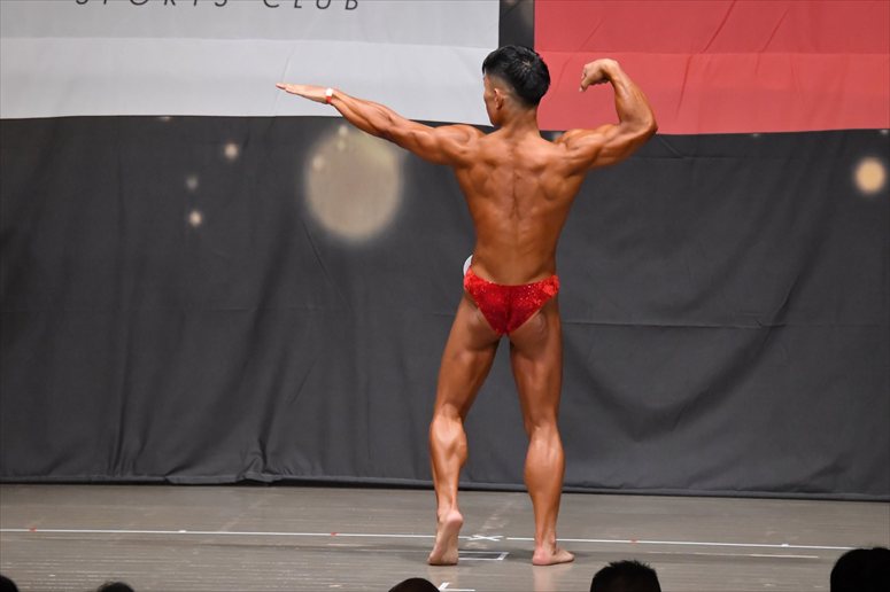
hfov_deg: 9.2
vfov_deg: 6.1
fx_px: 5560
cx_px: 445
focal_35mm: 225
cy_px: 296
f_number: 5.6
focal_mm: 150
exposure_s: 1/400
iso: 6400
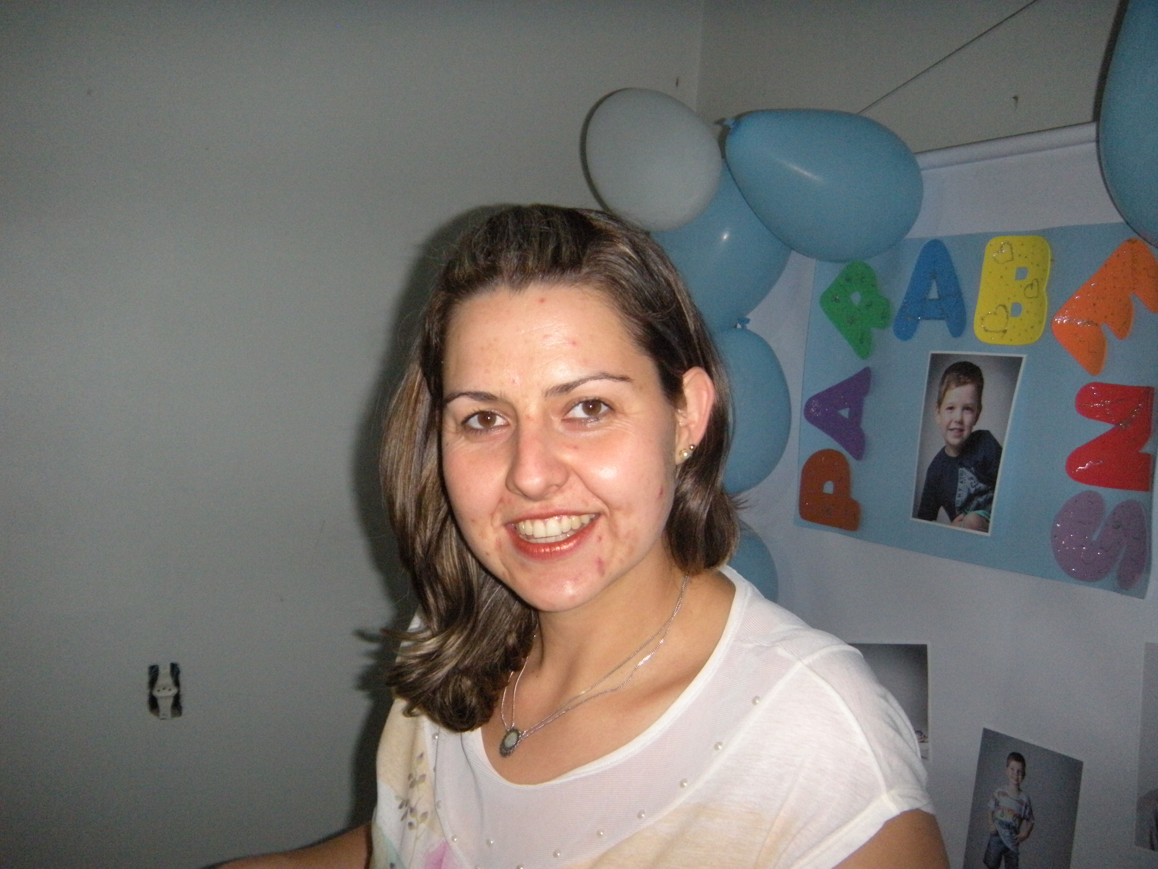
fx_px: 1171
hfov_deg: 52.6
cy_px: 434
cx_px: 579
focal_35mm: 35
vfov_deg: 40.7
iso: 400
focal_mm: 5.9
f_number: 3.8
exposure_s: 1/60
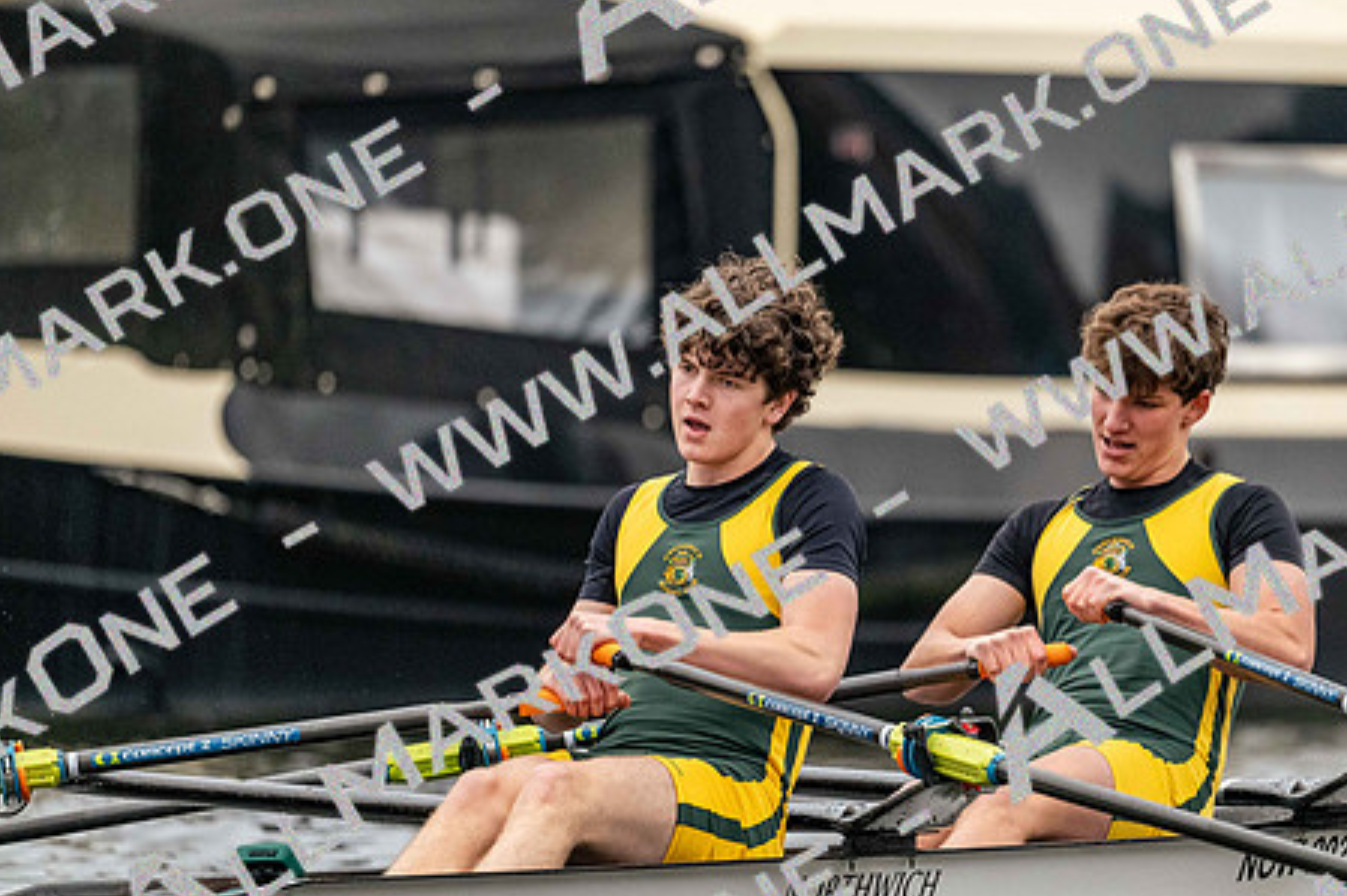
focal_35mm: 517
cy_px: 520
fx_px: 19336
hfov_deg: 4.0
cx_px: 738
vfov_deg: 2.7
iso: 4000
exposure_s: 1/2000
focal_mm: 400
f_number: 4.5
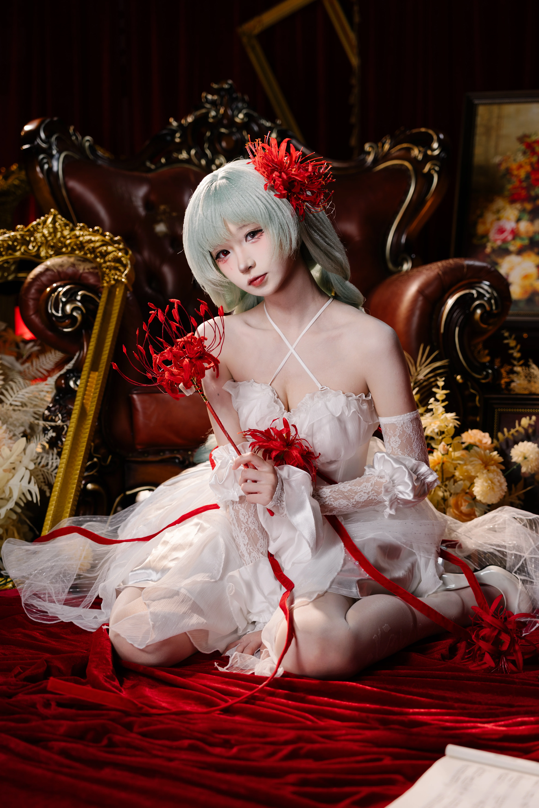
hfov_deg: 27.0
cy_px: 404
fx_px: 1123
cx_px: 270
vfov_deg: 39.6
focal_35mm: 50
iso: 125
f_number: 2.8
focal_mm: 50
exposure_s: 1/60
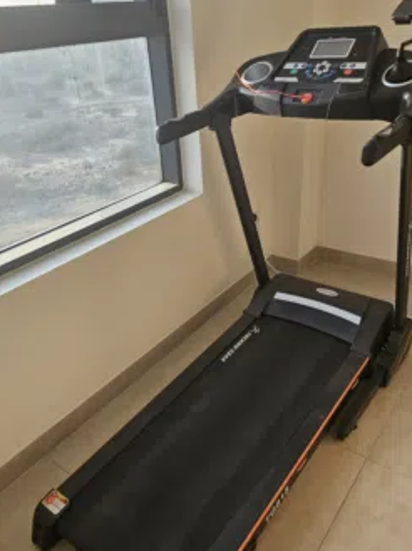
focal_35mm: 28
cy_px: 305
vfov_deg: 63.3
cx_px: 206
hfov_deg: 49.7
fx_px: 445
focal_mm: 6.3
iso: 125
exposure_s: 1/180
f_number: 1.7
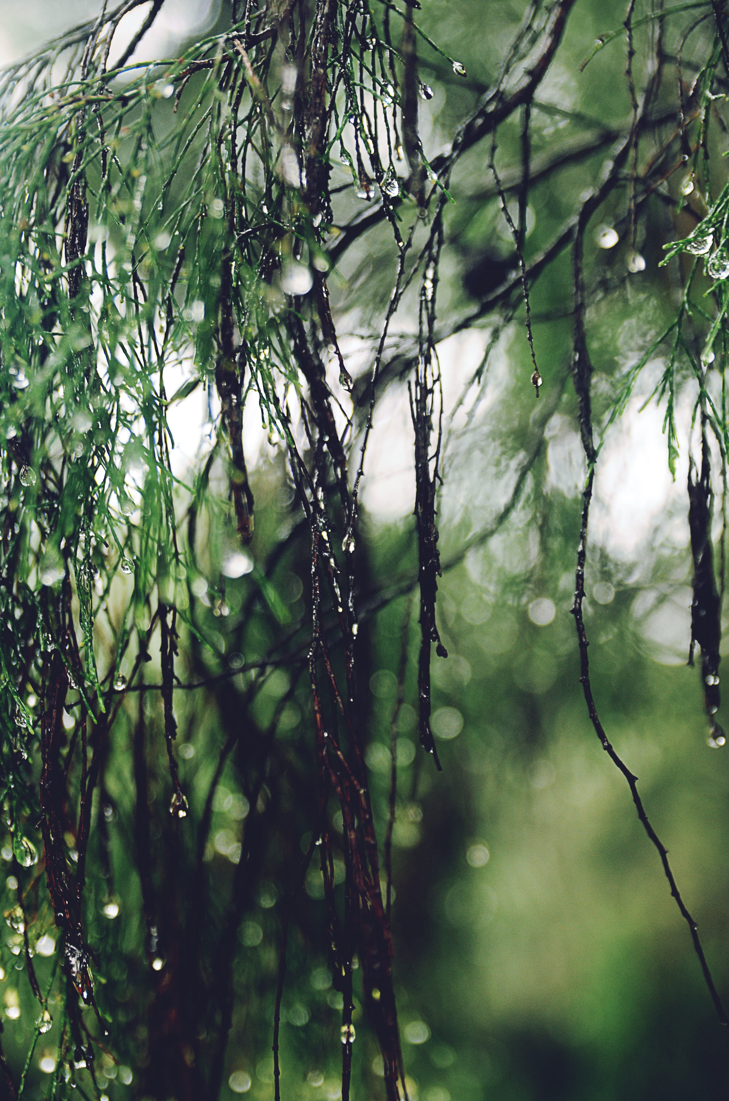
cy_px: 550
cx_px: 364
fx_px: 2014
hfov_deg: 20.5
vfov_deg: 30.6
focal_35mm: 66
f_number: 2.8
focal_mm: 44
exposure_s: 1/50
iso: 400
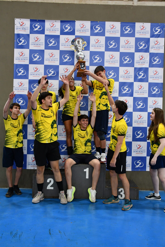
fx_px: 254
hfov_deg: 35.9
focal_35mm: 37
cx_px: 84
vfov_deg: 51.9
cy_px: 121
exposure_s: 1/125
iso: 1250
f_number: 3.8
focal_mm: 23
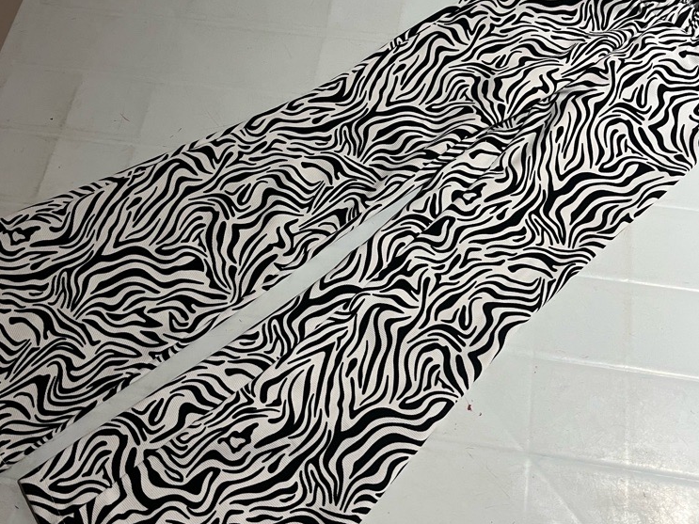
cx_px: 351
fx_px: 707
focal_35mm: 35
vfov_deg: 40.5
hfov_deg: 52.6
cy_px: 213
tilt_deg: -66.1
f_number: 1.6
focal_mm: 5.1
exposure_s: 1/50
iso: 250
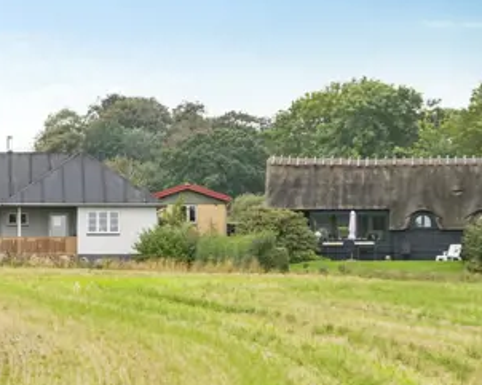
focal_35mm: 196
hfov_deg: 9.8
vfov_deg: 7.9
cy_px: 204
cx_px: 16
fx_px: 2793
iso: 200
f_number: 6.3
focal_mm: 70
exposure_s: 1/250
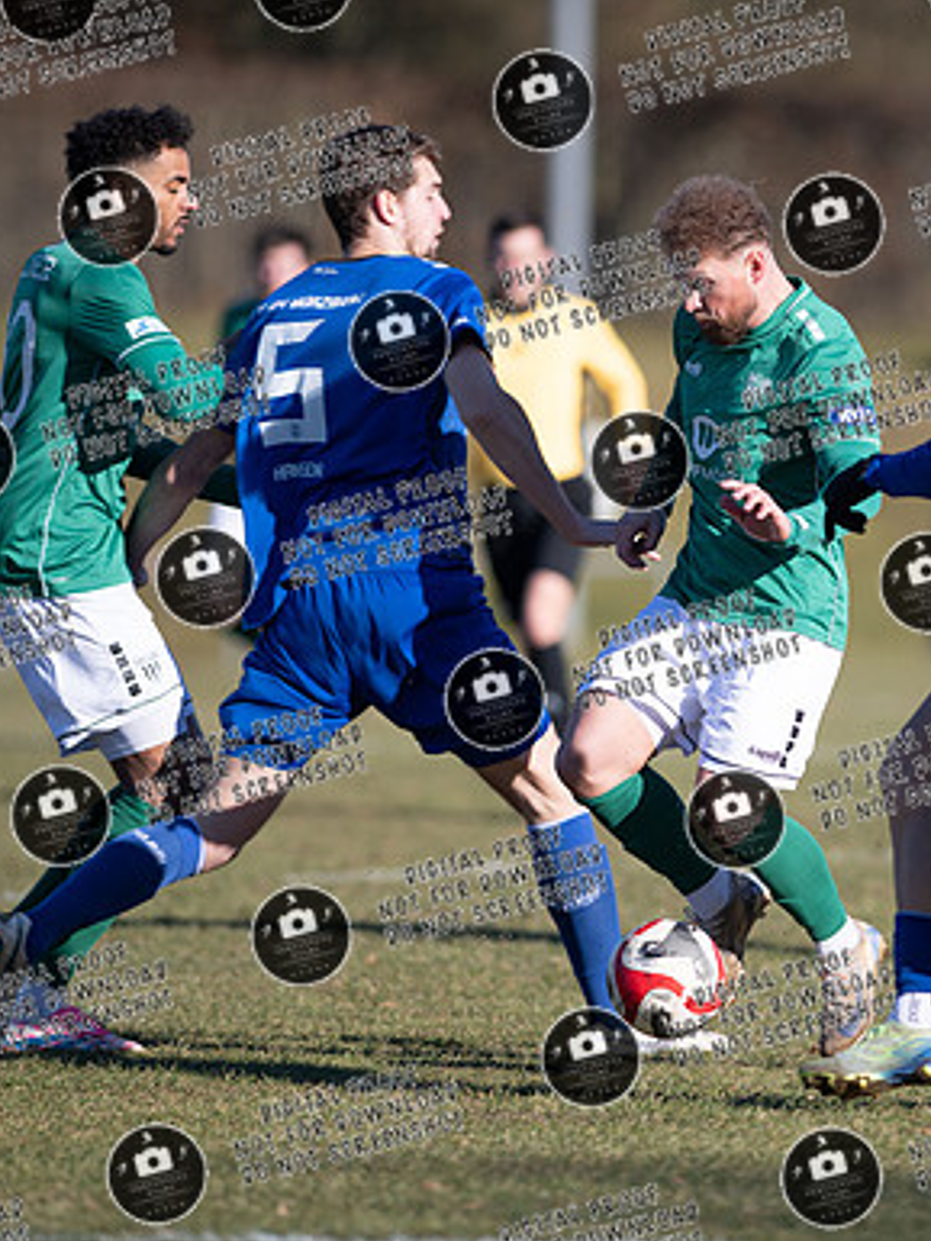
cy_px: 620
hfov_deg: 3.4
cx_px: 712
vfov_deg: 4.5
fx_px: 15770
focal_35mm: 440
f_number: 3.2
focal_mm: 300
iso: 90
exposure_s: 1/1600
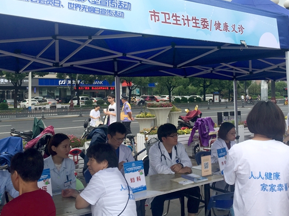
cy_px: 85
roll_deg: -0.5
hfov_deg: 50.1
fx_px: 309
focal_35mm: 37
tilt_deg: +1.1
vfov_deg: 38.4
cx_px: 156
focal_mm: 4.15
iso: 32
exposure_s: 1/449
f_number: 2.2
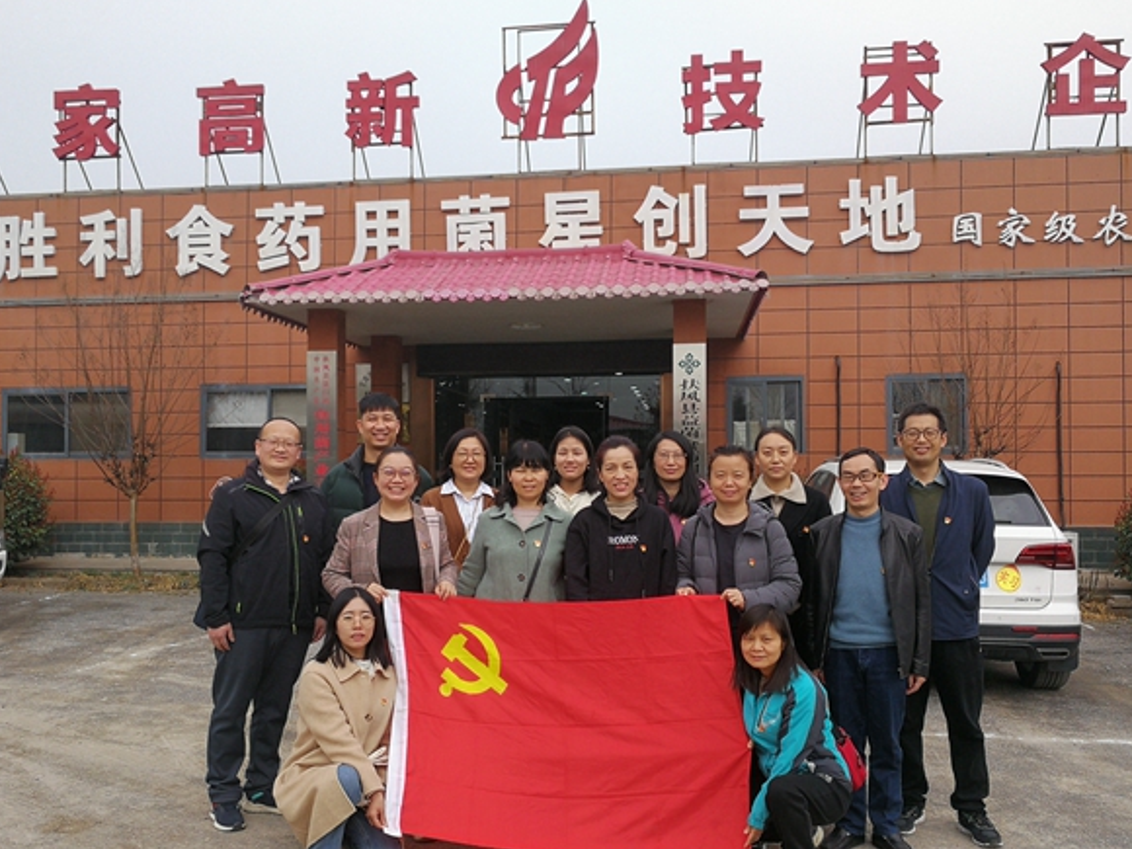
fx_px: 981
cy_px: 437
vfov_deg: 46.8
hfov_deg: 60.0
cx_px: 552
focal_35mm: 30
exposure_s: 1/622
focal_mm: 3.95
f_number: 2.2
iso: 50
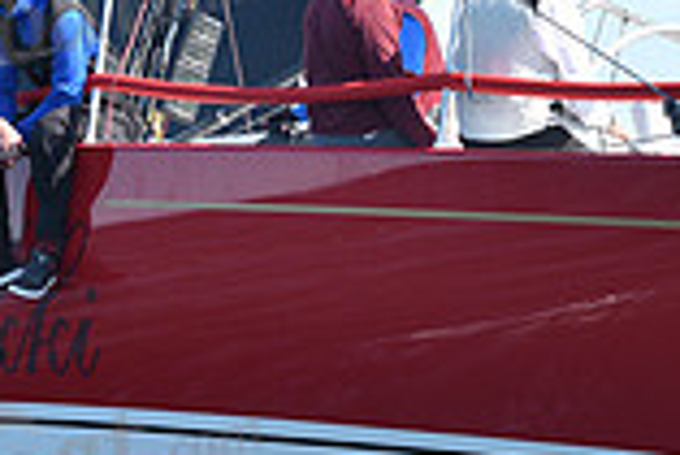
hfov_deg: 8.0
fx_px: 4878
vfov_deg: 5.3
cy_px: 210
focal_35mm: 258
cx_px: 489
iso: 250
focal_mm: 70
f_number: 6.3
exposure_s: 1/640
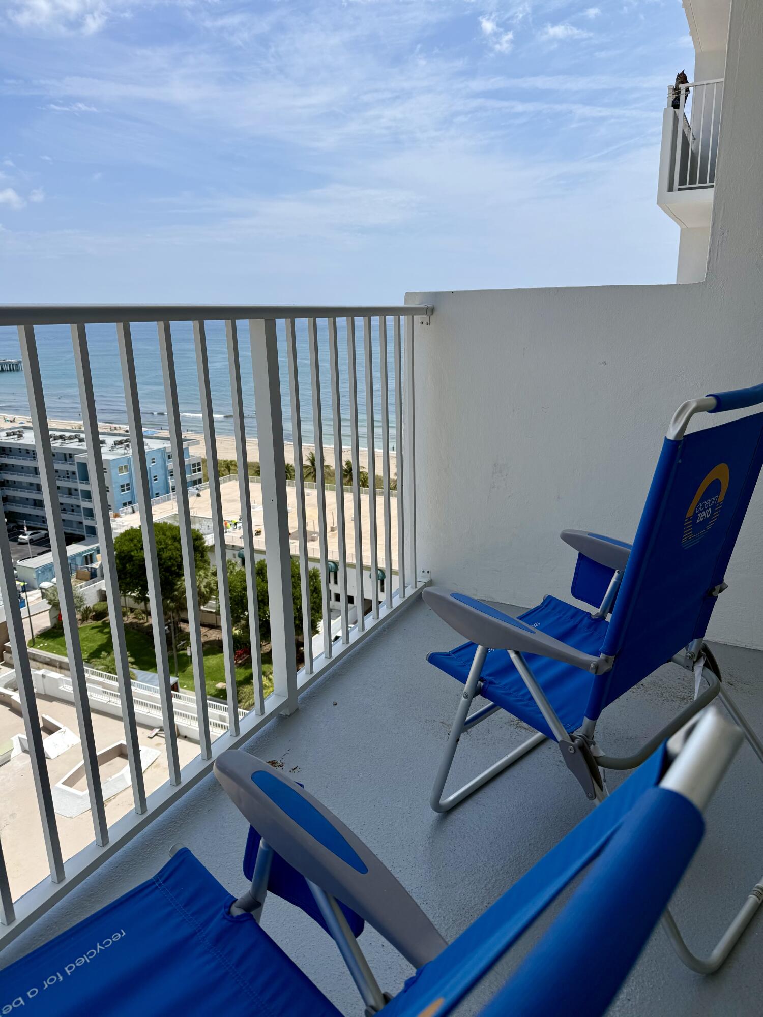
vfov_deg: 71.6
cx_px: 382
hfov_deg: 56.8
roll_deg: +0.7
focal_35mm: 24
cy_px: 508
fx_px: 705
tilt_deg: -14.8
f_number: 1.78
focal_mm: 6.76
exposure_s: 1/7353
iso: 80
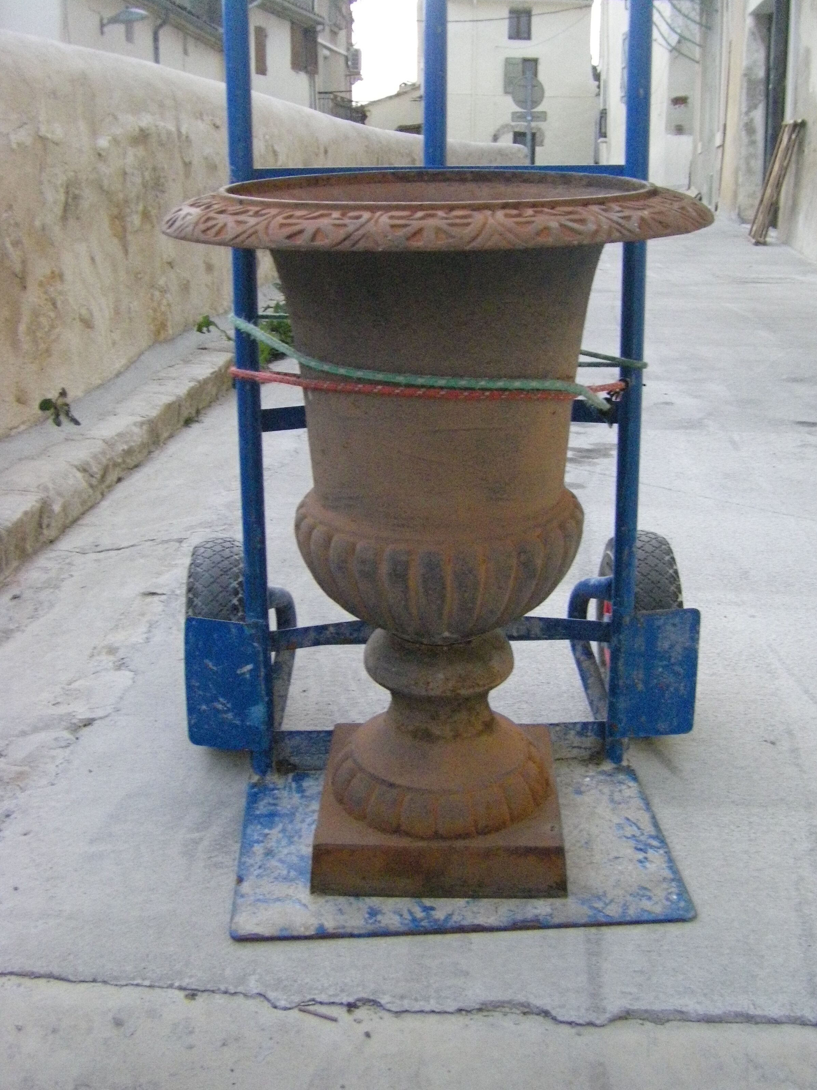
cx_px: 413
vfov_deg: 47.9
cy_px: 547
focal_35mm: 39
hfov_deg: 36.8
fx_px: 1227
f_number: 3.5
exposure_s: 1/40
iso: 800
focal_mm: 6.3
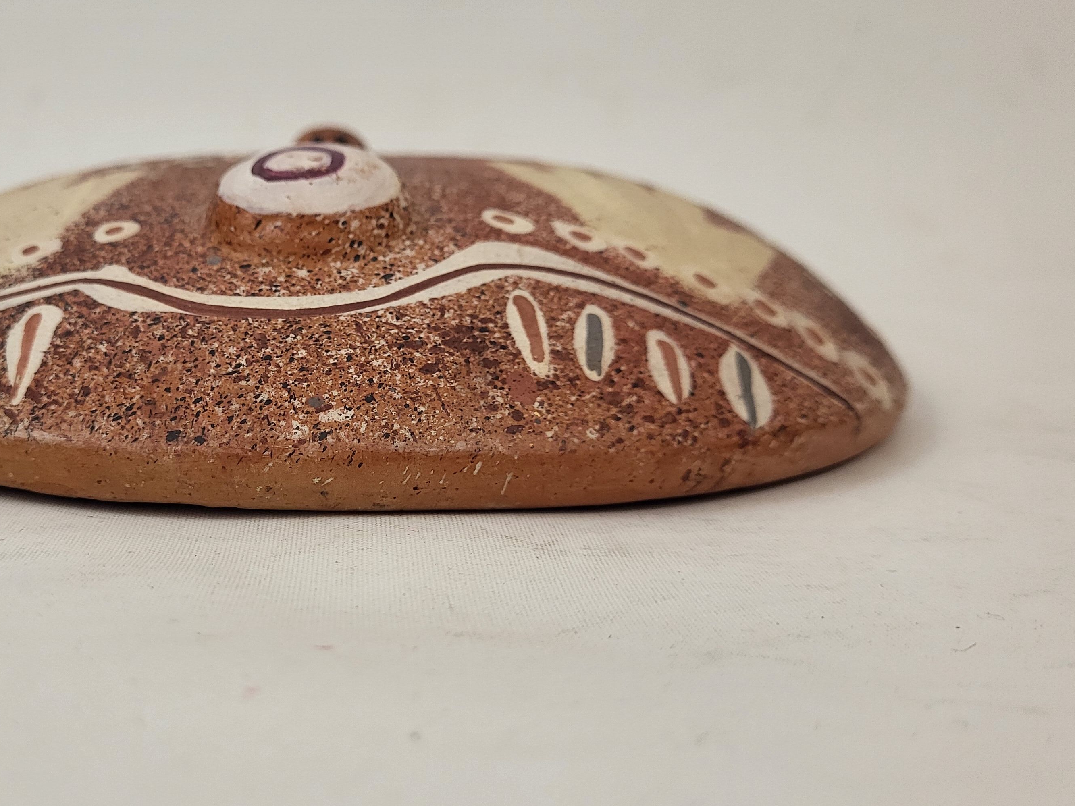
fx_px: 1211
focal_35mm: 39
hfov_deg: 46.8
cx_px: 330
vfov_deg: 36.8
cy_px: 434
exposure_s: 1/100
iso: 250
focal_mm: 5.4
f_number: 1.8
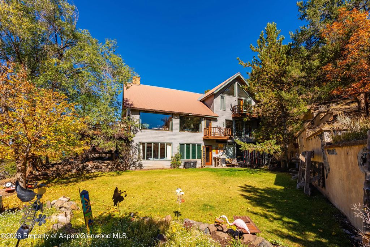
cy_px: 124
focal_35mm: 16
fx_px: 164
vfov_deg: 73.8
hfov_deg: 96.7
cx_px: 185
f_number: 11
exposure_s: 1/1600
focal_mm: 16
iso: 200
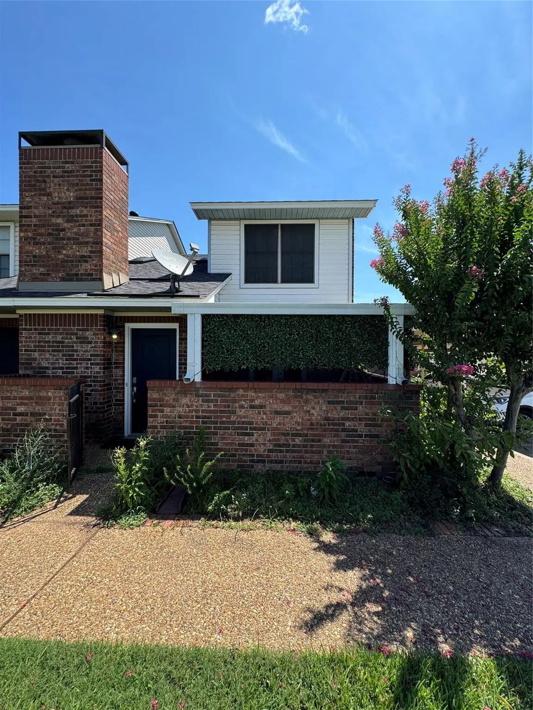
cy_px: 355
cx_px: 266
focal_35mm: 14
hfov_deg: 85.7
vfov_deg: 102.1
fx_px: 287
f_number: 2.2
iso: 40
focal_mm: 2.22
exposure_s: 1/763
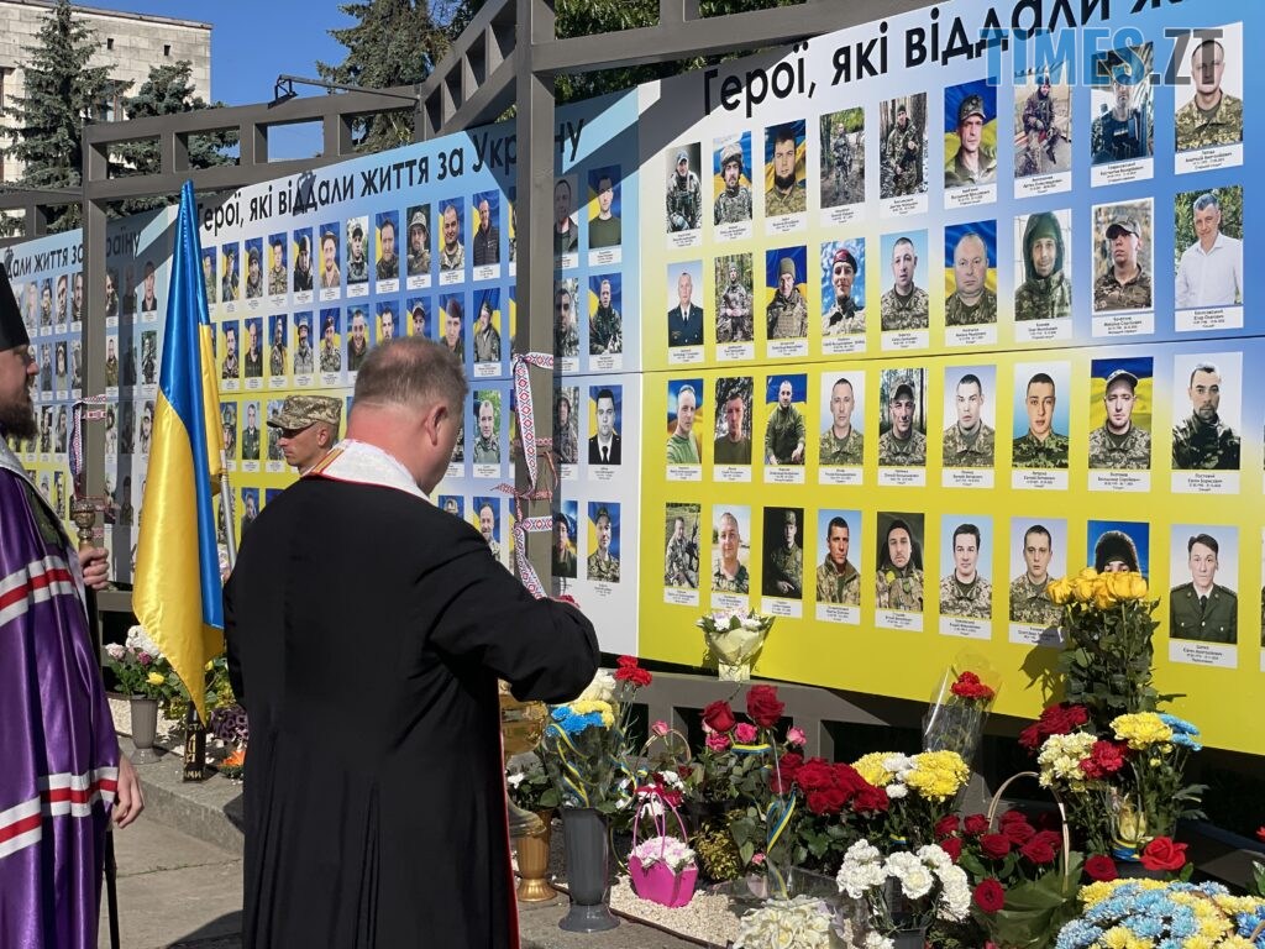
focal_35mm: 52
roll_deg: -1.2
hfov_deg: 36.8
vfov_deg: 28.0
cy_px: 474
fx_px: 1900
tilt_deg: -0.2
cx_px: 632
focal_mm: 6
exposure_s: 1/3984
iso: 32
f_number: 2
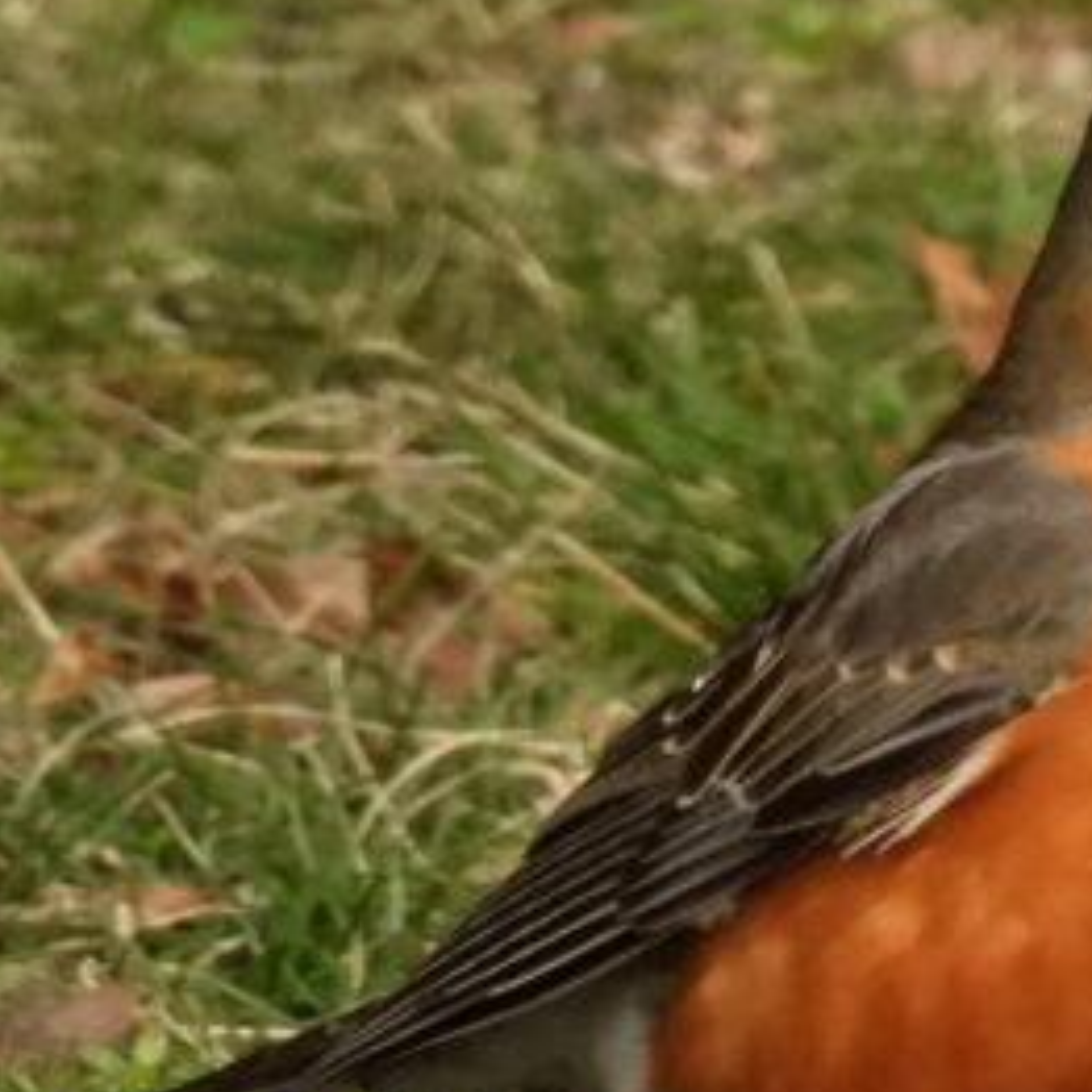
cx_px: 1425
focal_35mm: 2561
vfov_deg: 0.7
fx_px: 91403
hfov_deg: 0.7
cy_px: 634
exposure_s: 1/2000
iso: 1600
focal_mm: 196
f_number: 6.3
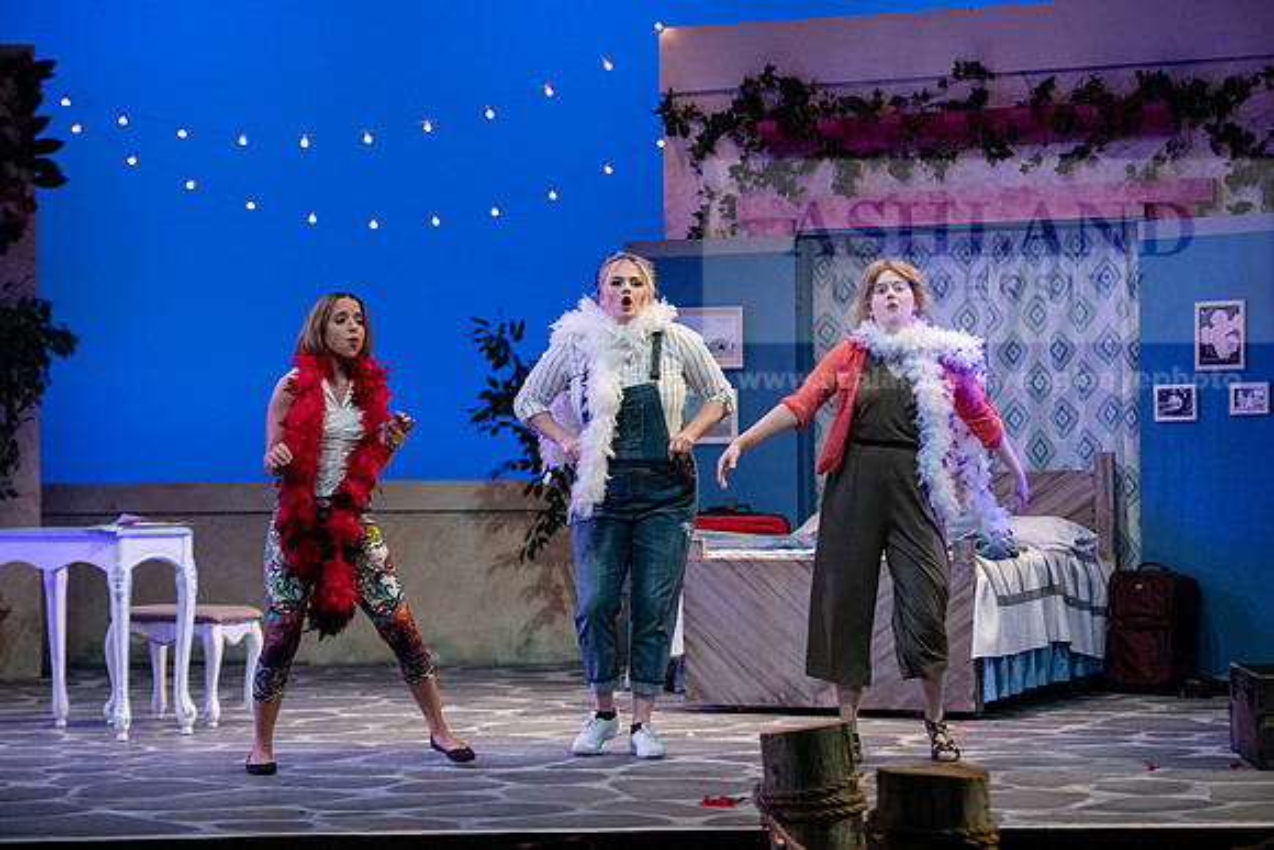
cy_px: 425
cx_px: 637
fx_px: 3256
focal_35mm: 92
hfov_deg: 22.1
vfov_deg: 14.9
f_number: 3.2
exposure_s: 1/400
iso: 4000
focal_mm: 92
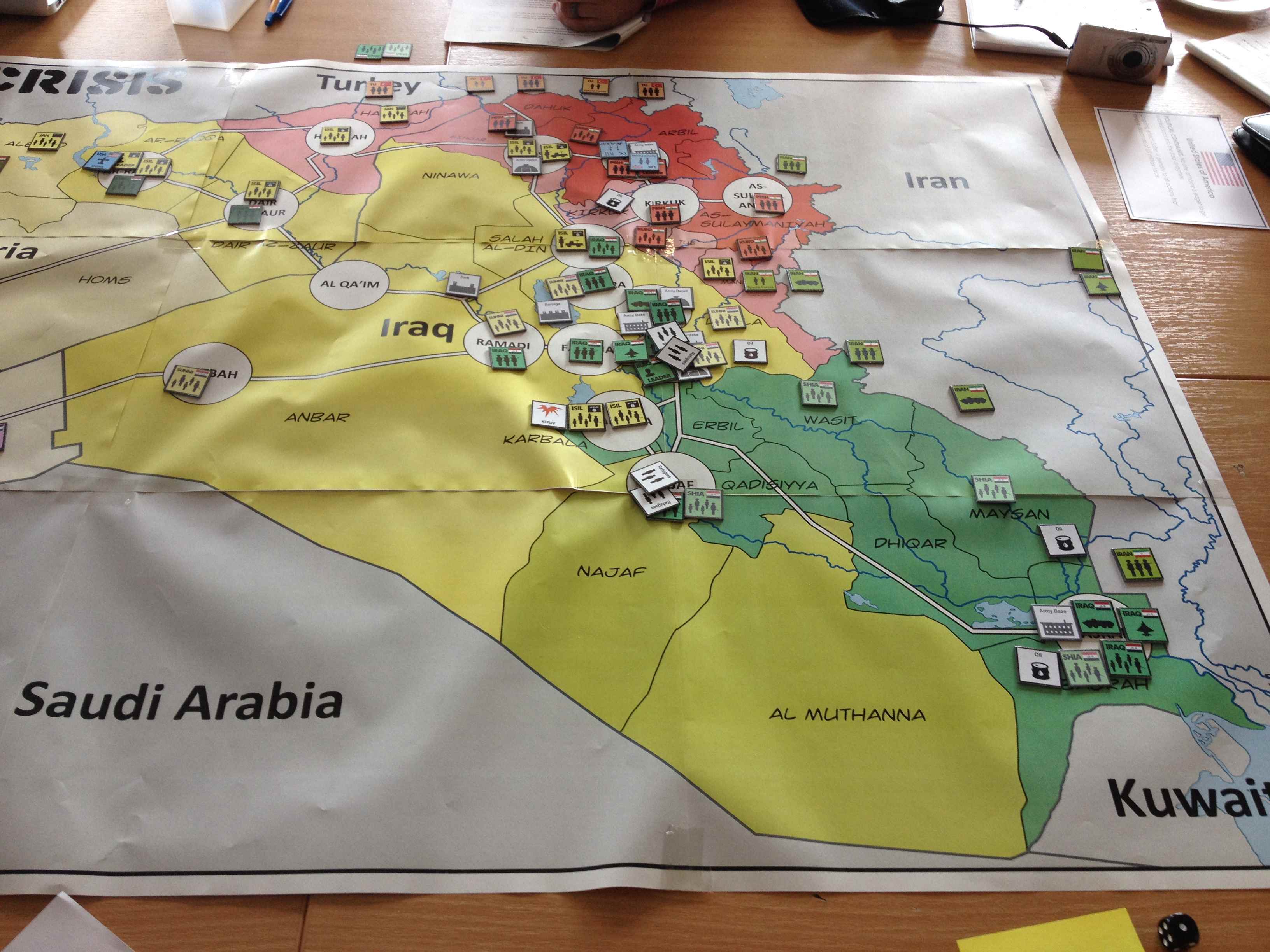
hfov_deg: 52.6
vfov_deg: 40.7
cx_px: 635
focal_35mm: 35
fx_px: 1284
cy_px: 476
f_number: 2.4
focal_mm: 4.28
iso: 50
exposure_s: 1/30
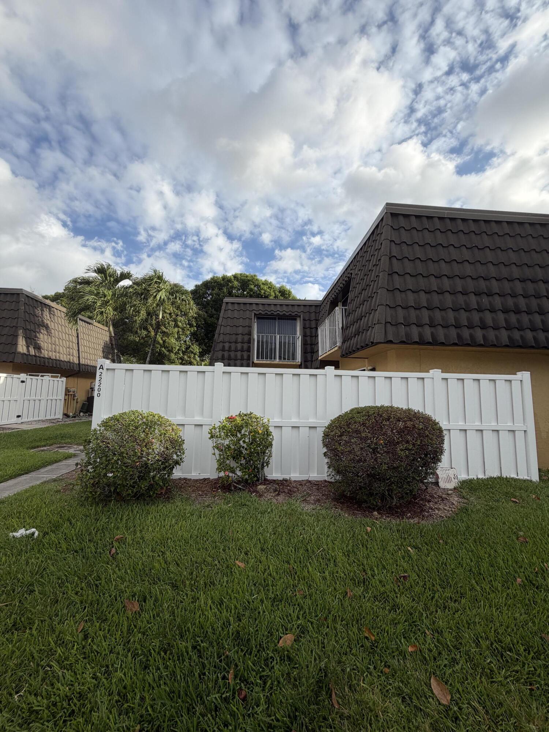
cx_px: 274
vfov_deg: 102.1
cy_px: 366
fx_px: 296
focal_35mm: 14
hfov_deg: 85.7
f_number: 2.2
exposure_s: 1/770
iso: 20
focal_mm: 2.22
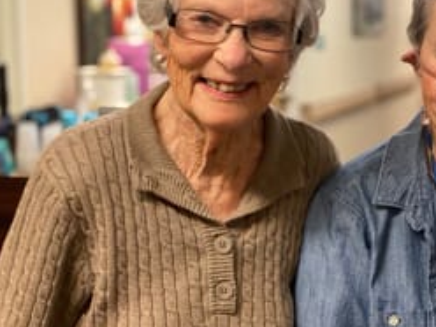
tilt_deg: -7.3
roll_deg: +0.1
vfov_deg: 17.6
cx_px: 350
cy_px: 144
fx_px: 1058
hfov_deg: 23.0
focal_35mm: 84
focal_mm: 6
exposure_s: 1/40
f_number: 2
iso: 200
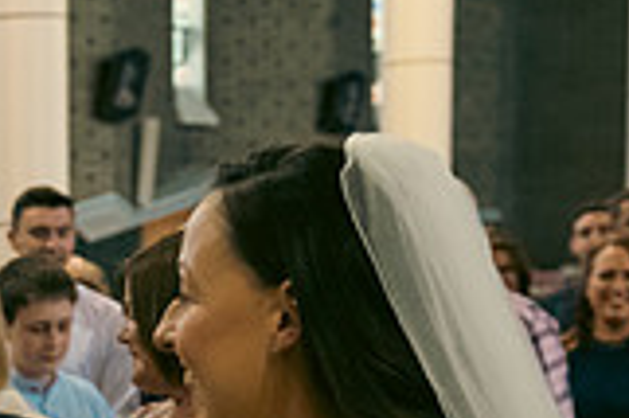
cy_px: 607
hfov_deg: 14.8
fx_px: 2269
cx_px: -277
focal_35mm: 130
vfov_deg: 10.2
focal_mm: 36
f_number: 3.5
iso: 1000
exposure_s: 1/160
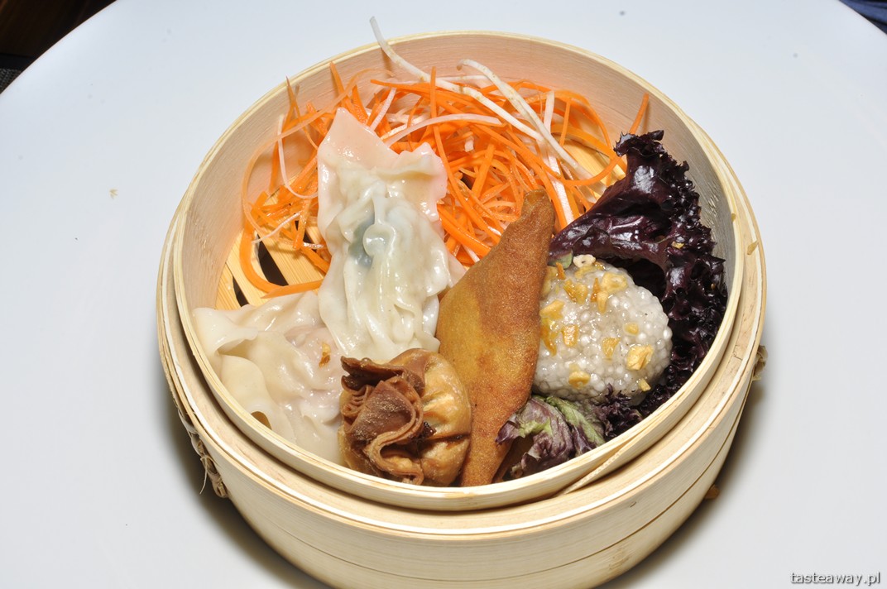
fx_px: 1292
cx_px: 444
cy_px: 294
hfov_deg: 37.9
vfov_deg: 25.7
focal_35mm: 52
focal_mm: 35
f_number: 20
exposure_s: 1/60
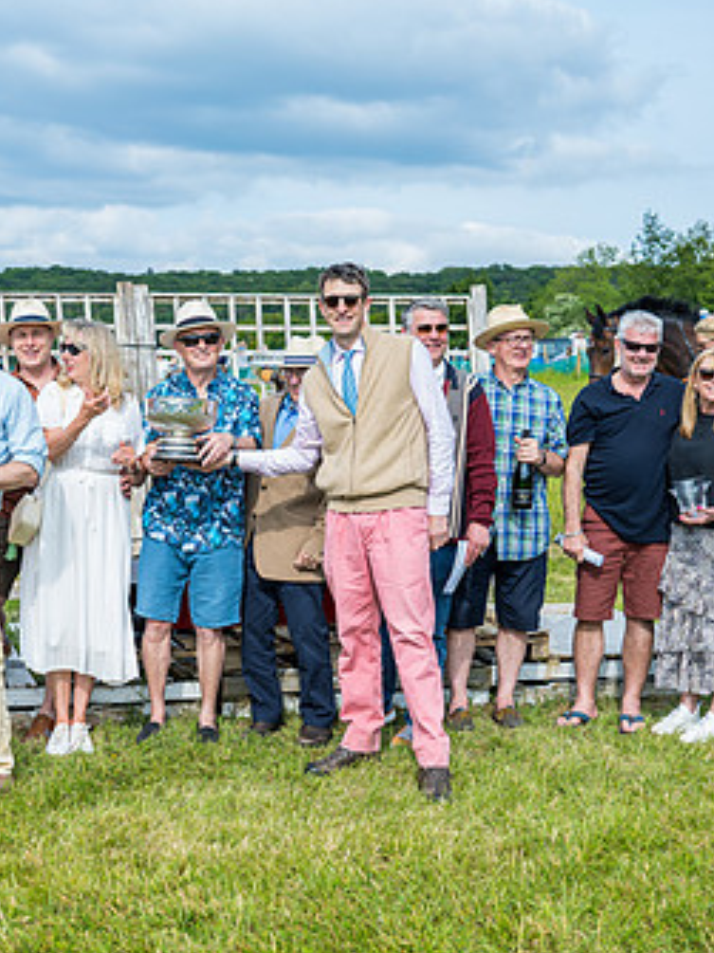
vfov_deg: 31.1
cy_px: 573
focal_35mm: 62
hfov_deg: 23.4
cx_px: 198
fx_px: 1706
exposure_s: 1/320
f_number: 4.5
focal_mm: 34
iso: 50
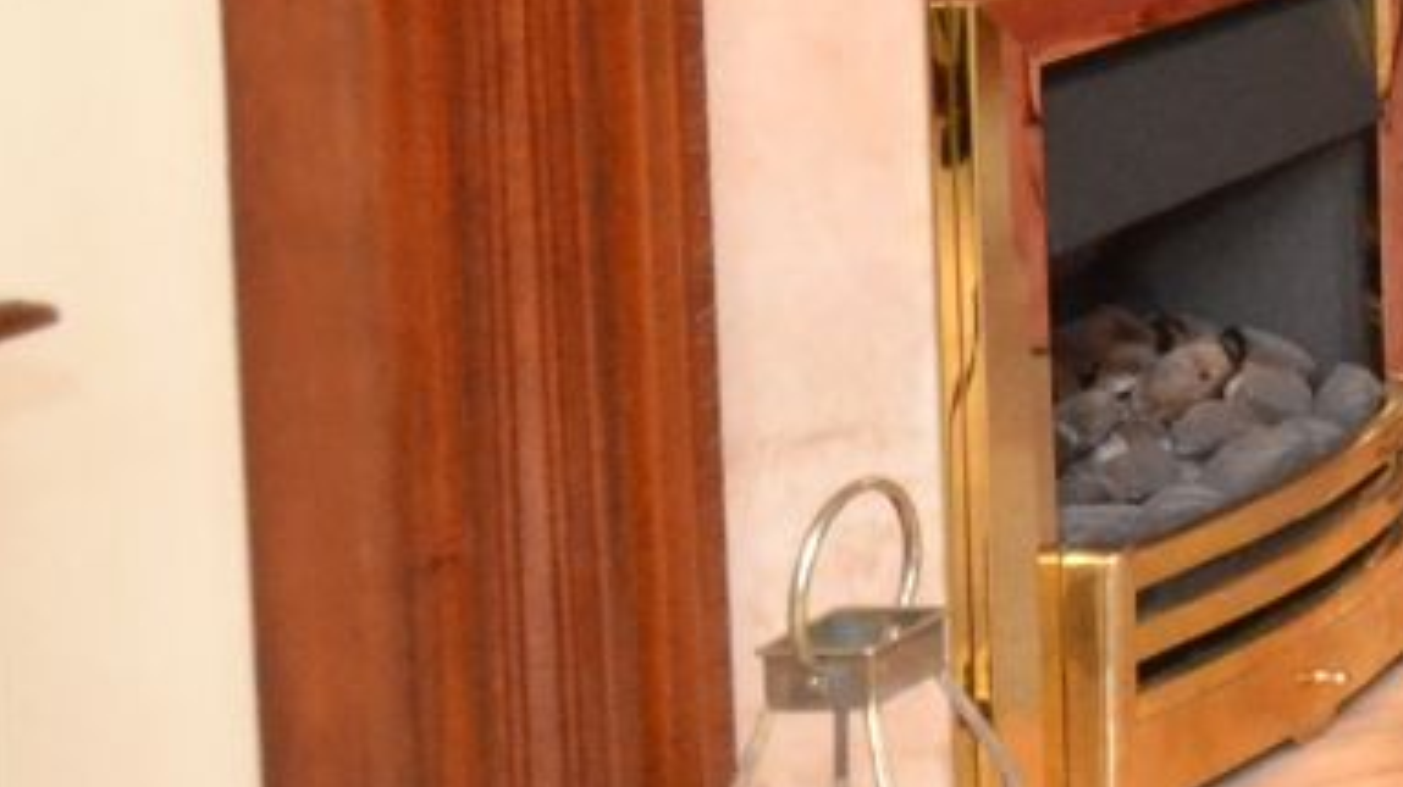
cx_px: 3275
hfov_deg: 15.4
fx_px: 3123
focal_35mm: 84
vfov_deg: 13.0
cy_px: -624
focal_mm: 10
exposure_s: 1/60
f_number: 3.5
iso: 2500
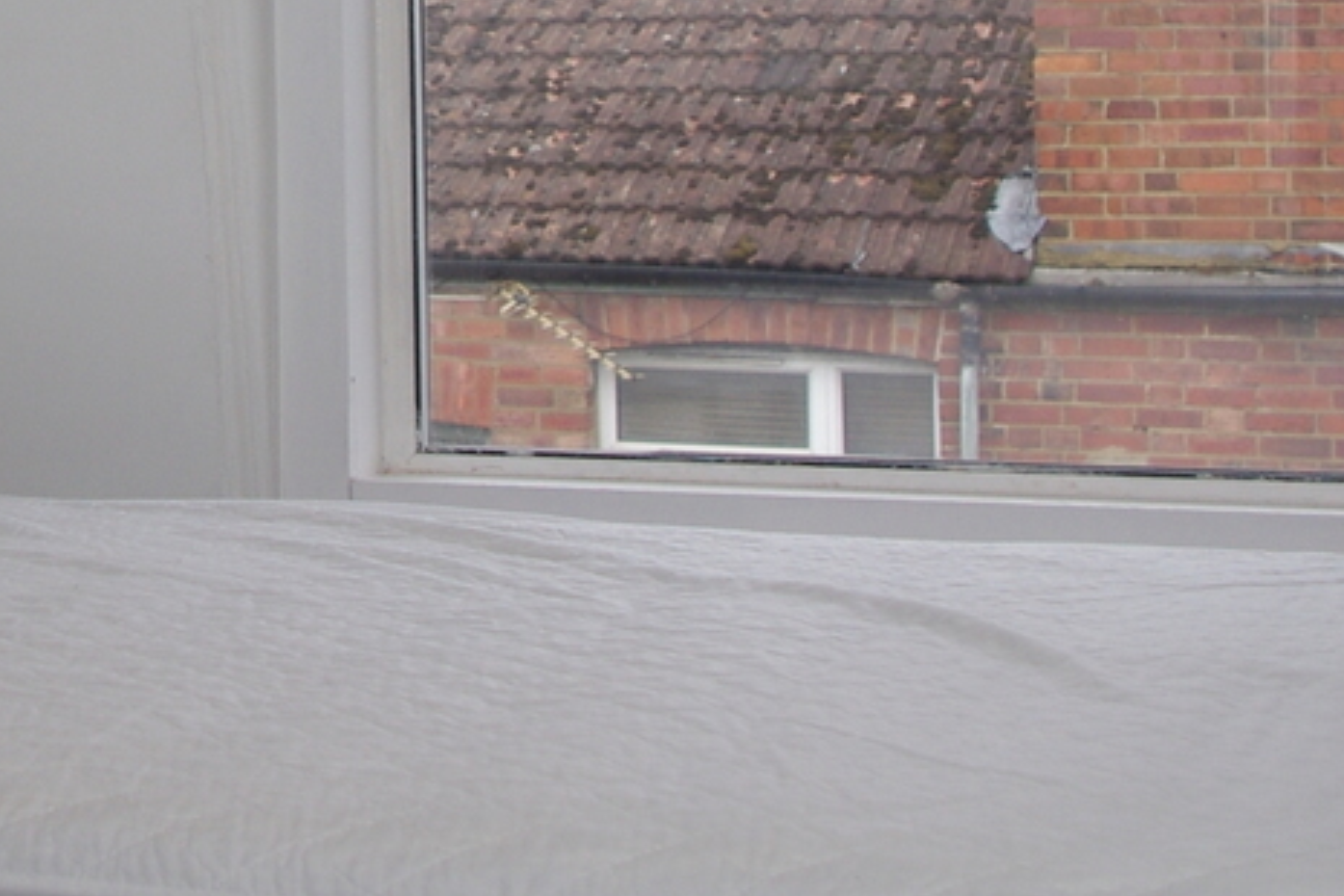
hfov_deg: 20.7
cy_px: -152
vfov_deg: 14.3
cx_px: -185
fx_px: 3472
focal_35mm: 93
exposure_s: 1/180
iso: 400
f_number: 4
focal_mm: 18
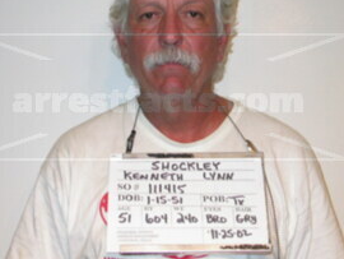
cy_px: 98
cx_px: 157
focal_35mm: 78
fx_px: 776
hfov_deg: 25.0
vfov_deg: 18.9
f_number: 3.1
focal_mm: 12.7
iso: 100
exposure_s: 1/60.3
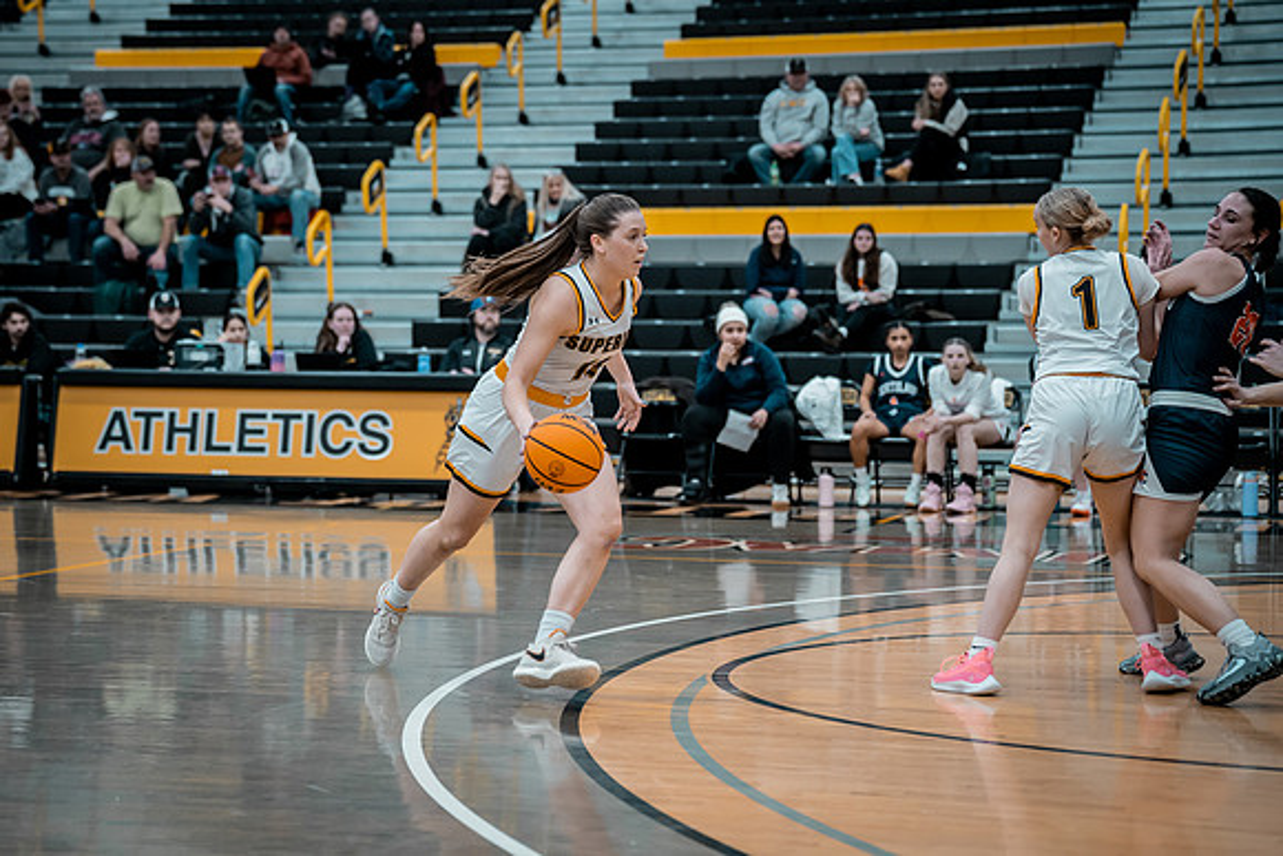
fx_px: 3072
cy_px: 410
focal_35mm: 86
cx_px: 525
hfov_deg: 23.6
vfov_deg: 15.9
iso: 1250
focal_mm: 72
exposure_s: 1/640
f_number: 2.5
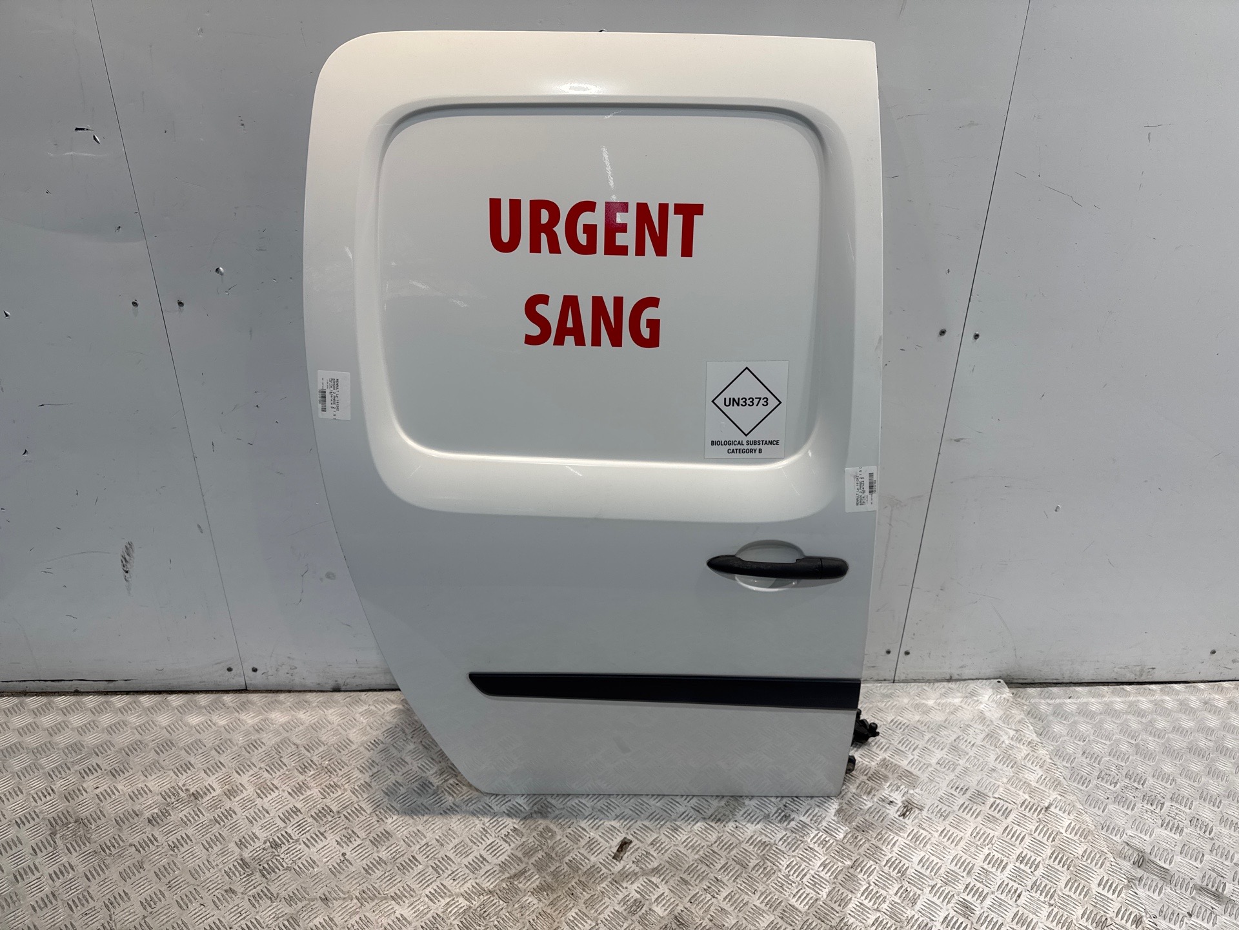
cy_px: 465
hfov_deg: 71.6
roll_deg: -0.3
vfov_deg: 56.8
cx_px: 620
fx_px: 859
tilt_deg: -26.6
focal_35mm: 24
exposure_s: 1/161
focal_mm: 6.76
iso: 64
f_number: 1.78
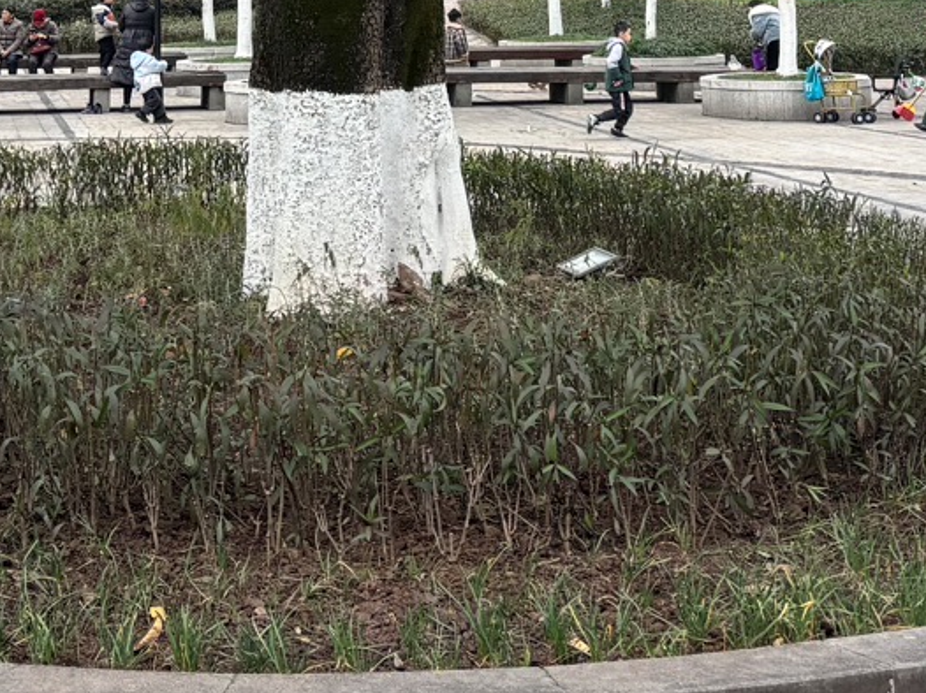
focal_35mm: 99
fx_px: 2647
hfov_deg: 19.8
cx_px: 334
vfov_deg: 13.4
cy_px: -558
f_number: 1.6
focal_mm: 5.96
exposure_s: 1/192
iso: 50
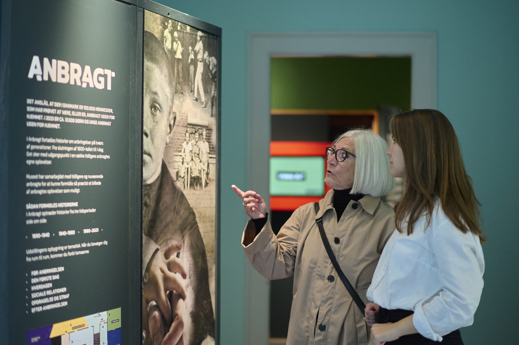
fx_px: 836
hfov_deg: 34.5
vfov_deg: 23.3
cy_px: 172
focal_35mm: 58
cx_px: 260
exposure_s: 1/160
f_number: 1.4
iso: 2500
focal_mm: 58
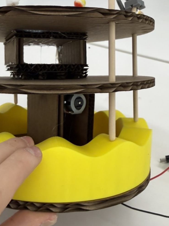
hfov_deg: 36.4
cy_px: 100
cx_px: 55
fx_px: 254
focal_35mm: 39
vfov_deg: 47.8
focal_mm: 2.22
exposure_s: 1/120
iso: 250
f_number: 2.2
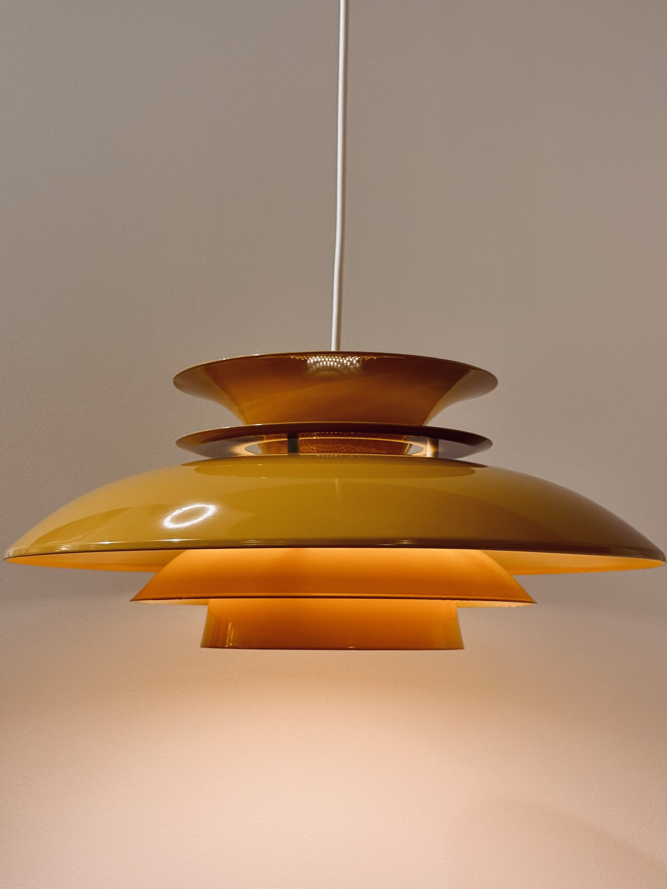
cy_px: 444
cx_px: 334
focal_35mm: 48
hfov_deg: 30.3
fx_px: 1233
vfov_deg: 39.7
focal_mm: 6.76
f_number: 1.78
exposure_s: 1/270
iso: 80
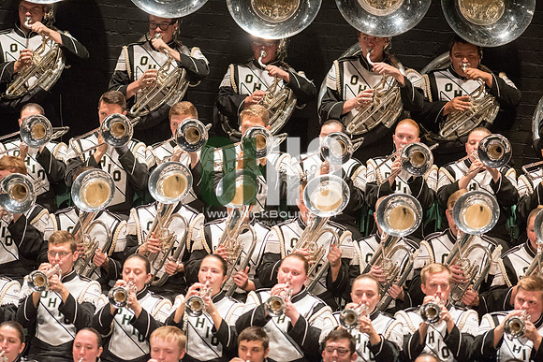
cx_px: 272
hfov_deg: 6.9
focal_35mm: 300
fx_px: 4526
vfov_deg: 4.6
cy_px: 181
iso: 4000
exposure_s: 1/500
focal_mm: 300
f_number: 2.8
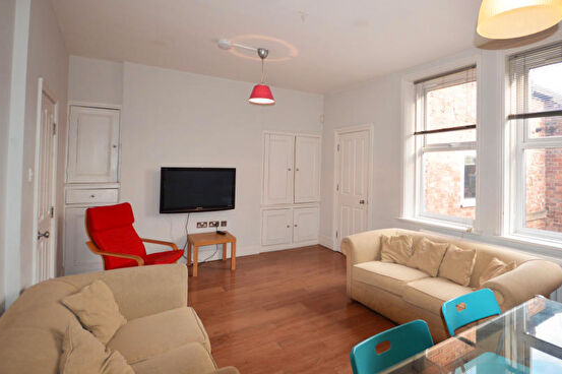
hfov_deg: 85.8
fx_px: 296
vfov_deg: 64.3
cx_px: 339
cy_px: 164
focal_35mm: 19
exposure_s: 1/125
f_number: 4
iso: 400
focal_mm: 10
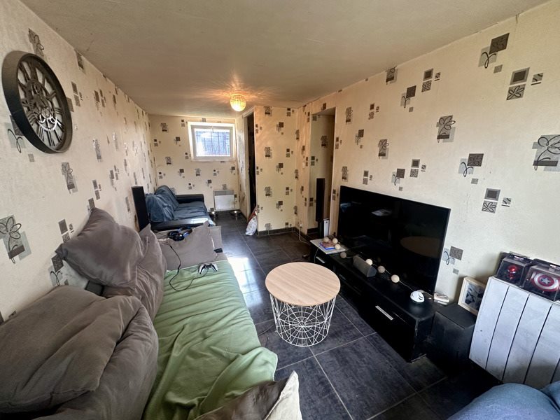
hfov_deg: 102.1
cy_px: 210
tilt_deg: -14.2
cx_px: 280
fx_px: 226
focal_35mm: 14
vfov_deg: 85.7
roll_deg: -0.1
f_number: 2.2
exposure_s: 1/50
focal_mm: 2.22
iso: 250
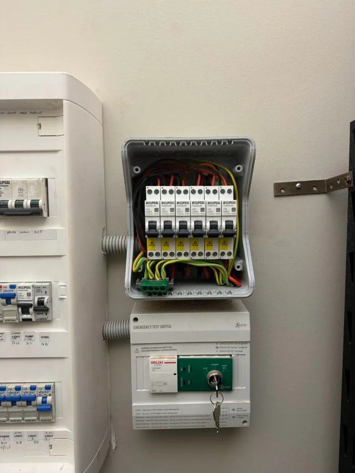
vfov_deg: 71.6
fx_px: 328
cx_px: 178
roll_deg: +0.7
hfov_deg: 56.8
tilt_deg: -3.7
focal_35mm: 24
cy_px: 236
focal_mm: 6.86
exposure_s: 1/50
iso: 250
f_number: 1.78
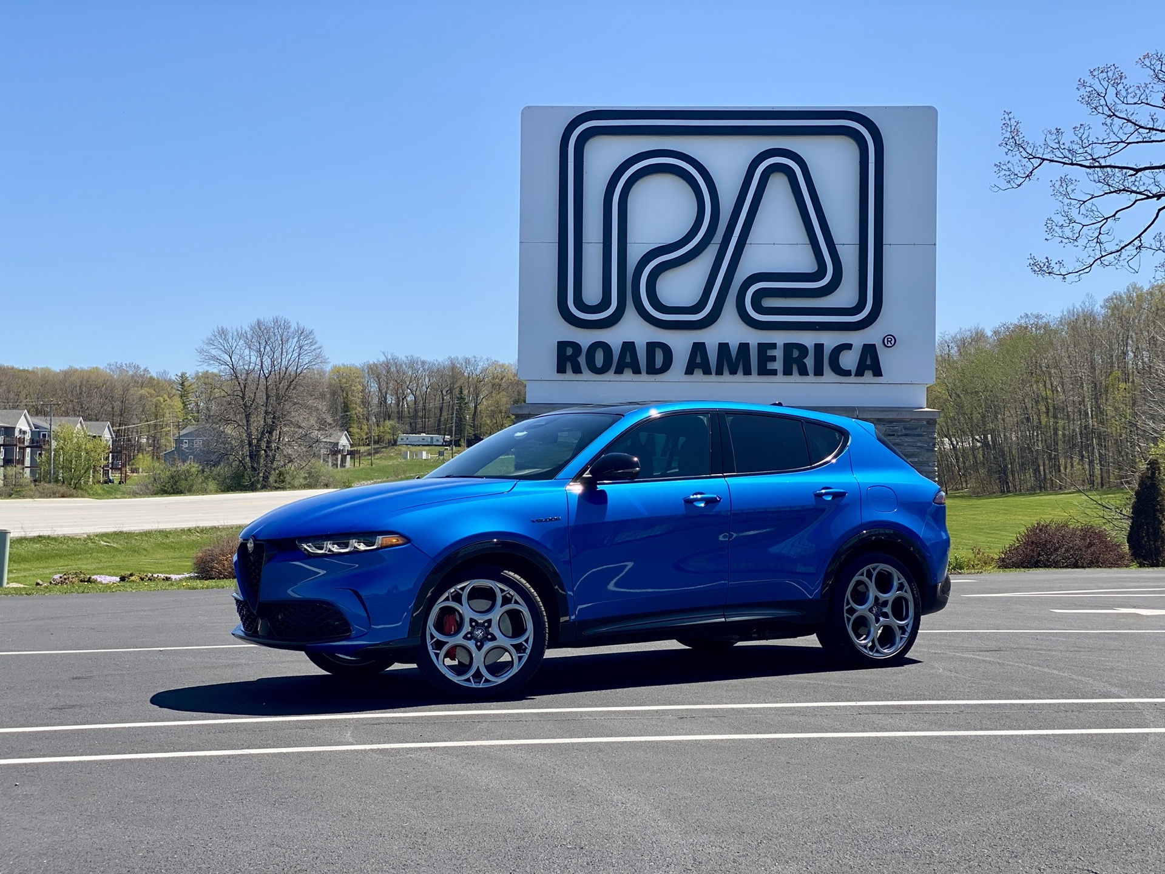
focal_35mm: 52
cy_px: 437
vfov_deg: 28.0
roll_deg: -1.5
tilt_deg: +2.6
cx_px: 582
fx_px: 1750
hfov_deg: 36.8
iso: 20
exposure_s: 1/1497
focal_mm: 6
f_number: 2
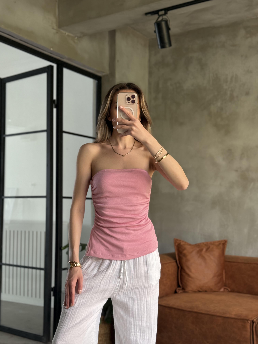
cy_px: 172
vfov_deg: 39.7
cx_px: 129
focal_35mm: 48
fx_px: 477
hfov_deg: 30.3
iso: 100
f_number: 1.78
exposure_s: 1/60
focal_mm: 6.76
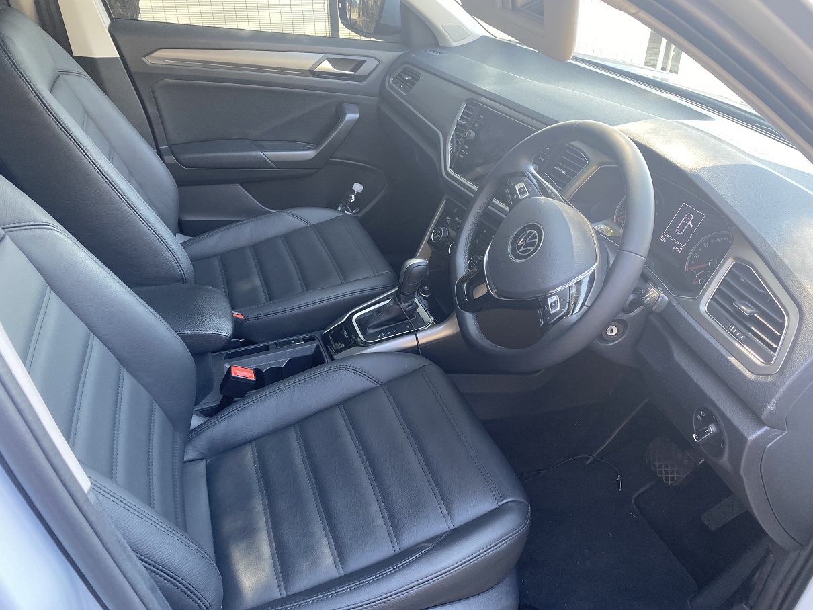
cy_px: 305
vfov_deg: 53.1
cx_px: 406
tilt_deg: -32.7
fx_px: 611
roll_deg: -0.6
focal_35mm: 26
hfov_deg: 67.3
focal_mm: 4.25
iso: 125
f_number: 1.8
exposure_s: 1/114
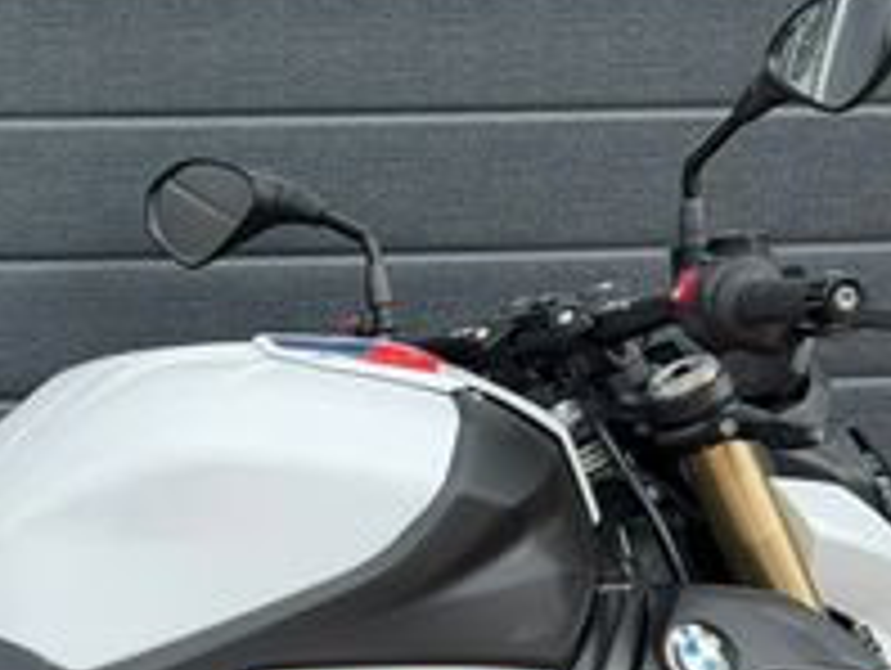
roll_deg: +0.6
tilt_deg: -13.7
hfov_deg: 12.6
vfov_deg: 9.3
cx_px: -4
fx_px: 3994
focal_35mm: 155
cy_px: 1021
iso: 80
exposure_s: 1/1678
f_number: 1.78
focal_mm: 6.76
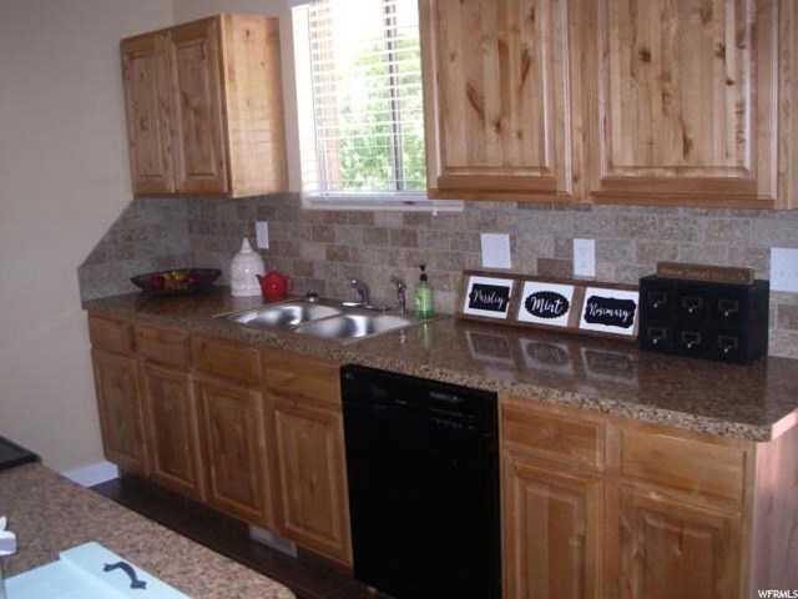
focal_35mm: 38
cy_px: 300
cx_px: 399
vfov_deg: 37.7
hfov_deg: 49.0
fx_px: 876
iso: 200
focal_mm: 6.3
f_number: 3.3
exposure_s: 1/40
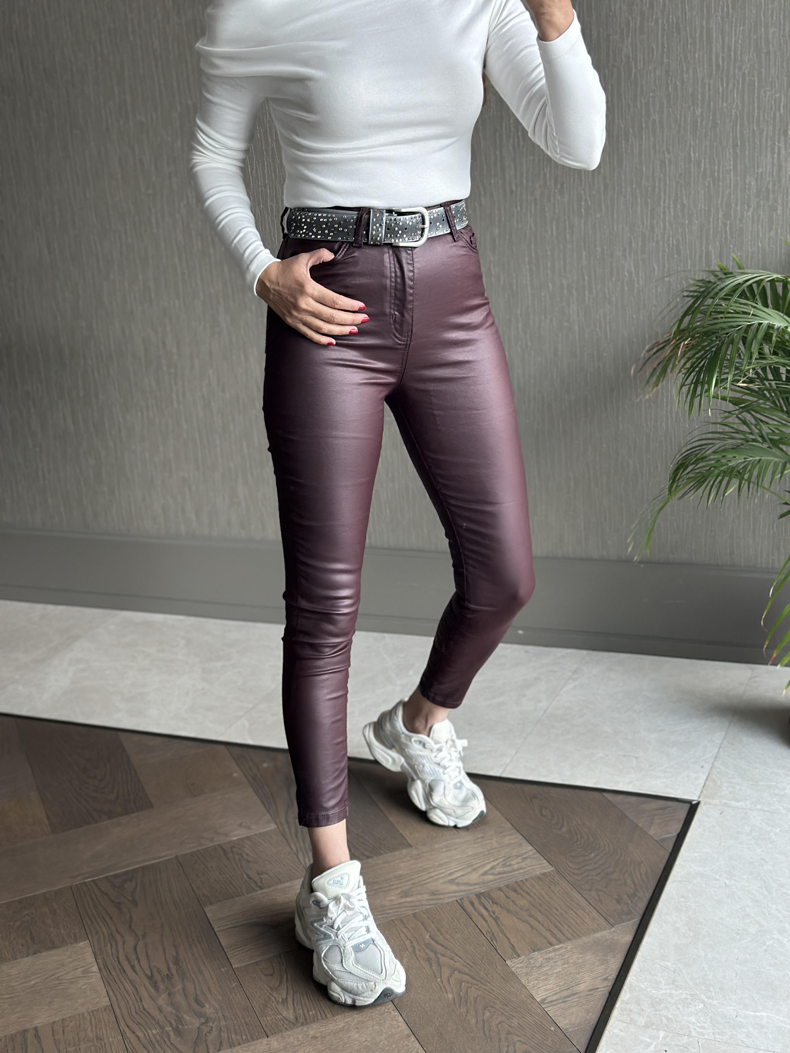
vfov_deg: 39.7
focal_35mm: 48
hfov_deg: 30.3
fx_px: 1461
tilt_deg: -29.8
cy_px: 526
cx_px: 395
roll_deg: +5.4
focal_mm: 6.86
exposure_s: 1/33
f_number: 1.78
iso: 250
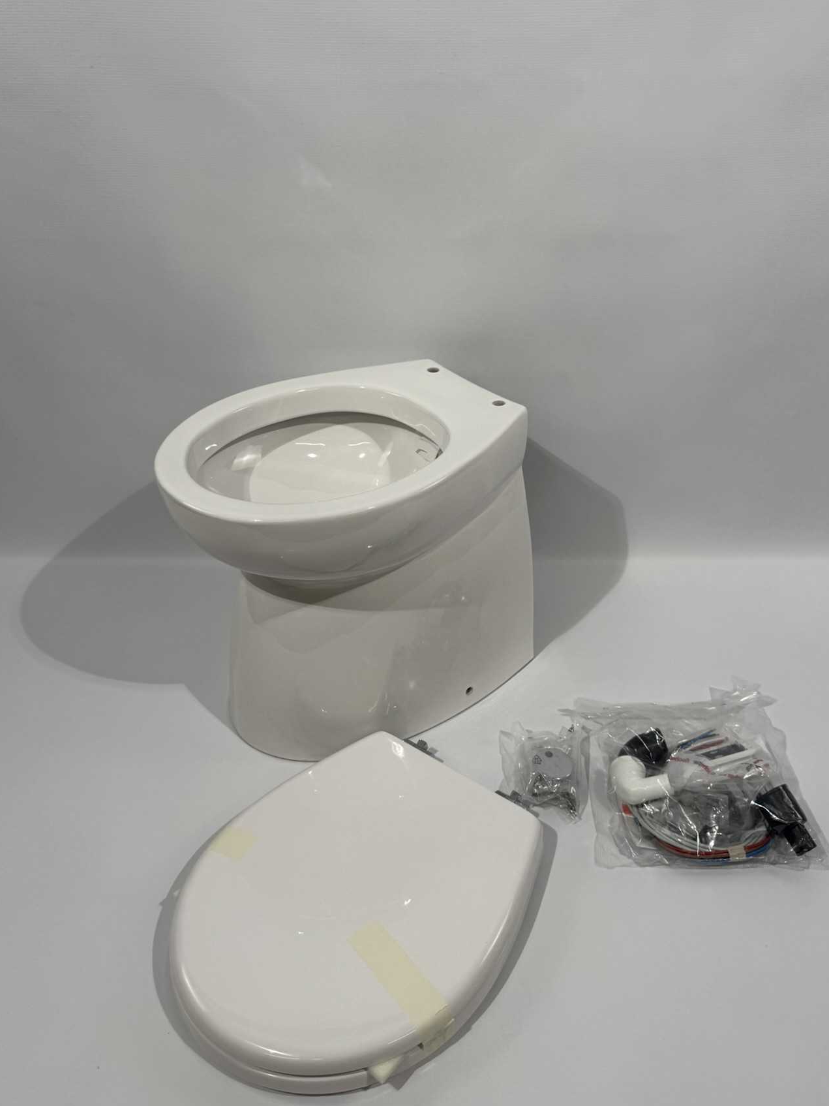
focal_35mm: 29
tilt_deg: -30.4
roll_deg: +0.8
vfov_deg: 61.5
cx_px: 451
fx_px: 926
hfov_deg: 48.2
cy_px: 492
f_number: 1.78
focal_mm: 6.76
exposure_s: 1/477
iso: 80
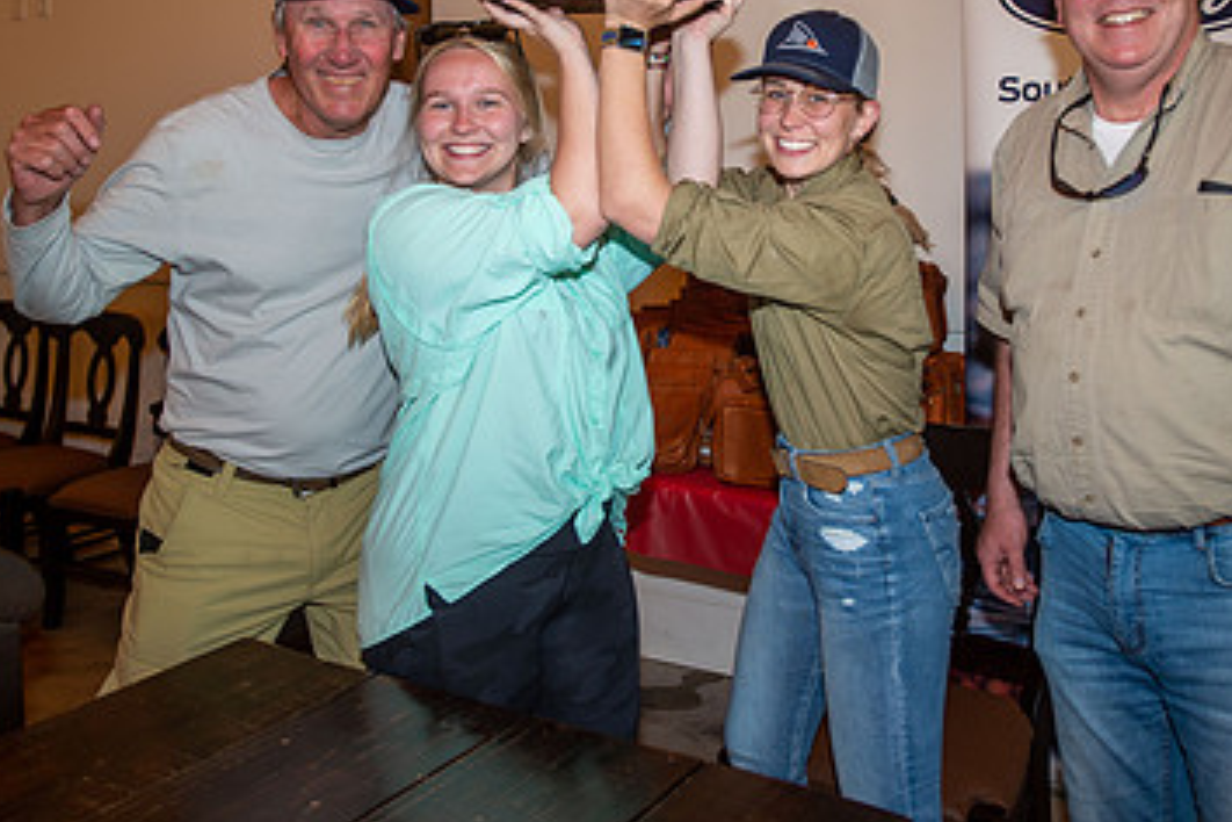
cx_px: 759
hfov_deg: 52.6
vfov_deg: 36.1
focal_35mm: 36
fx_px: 1232
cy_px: 219
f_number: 2.8
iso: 160
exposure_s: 1/100
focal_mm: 22
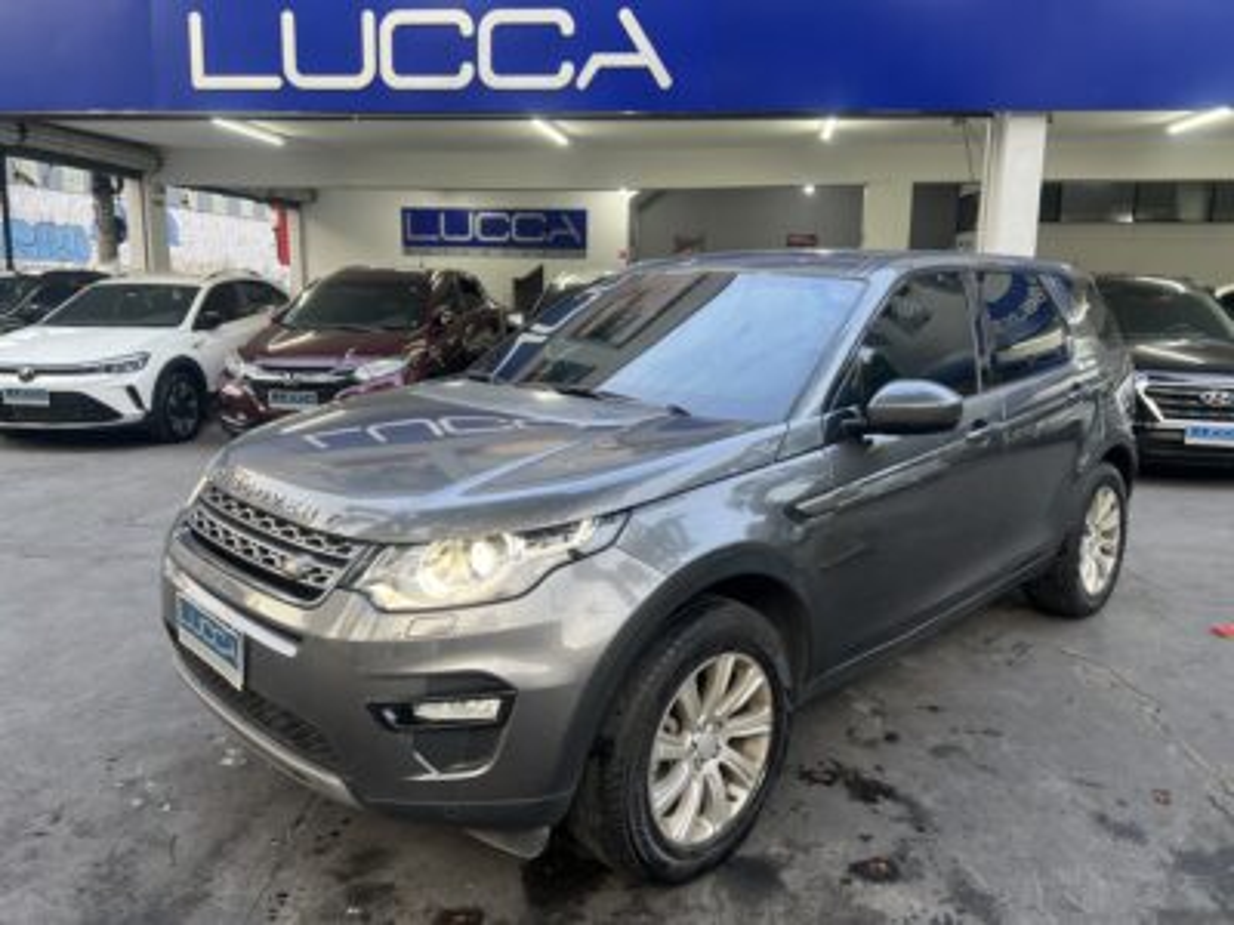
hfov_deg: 67.3
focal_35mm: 26
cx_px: 617
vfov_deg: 53.1
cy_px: 462
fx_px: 927
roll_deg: -1.1
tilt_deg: -10.1
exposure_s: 1/60
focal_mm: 5.7
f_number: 1.5
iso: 64
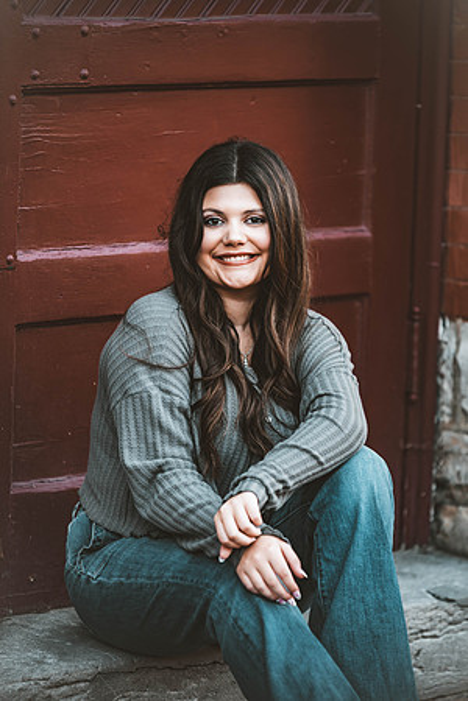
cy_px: 350
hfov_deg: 8.1
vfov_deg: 12.1
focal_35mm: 170
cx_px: 234
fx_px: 3315
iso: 400
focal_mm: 170
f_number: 2.8
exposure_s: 1/125
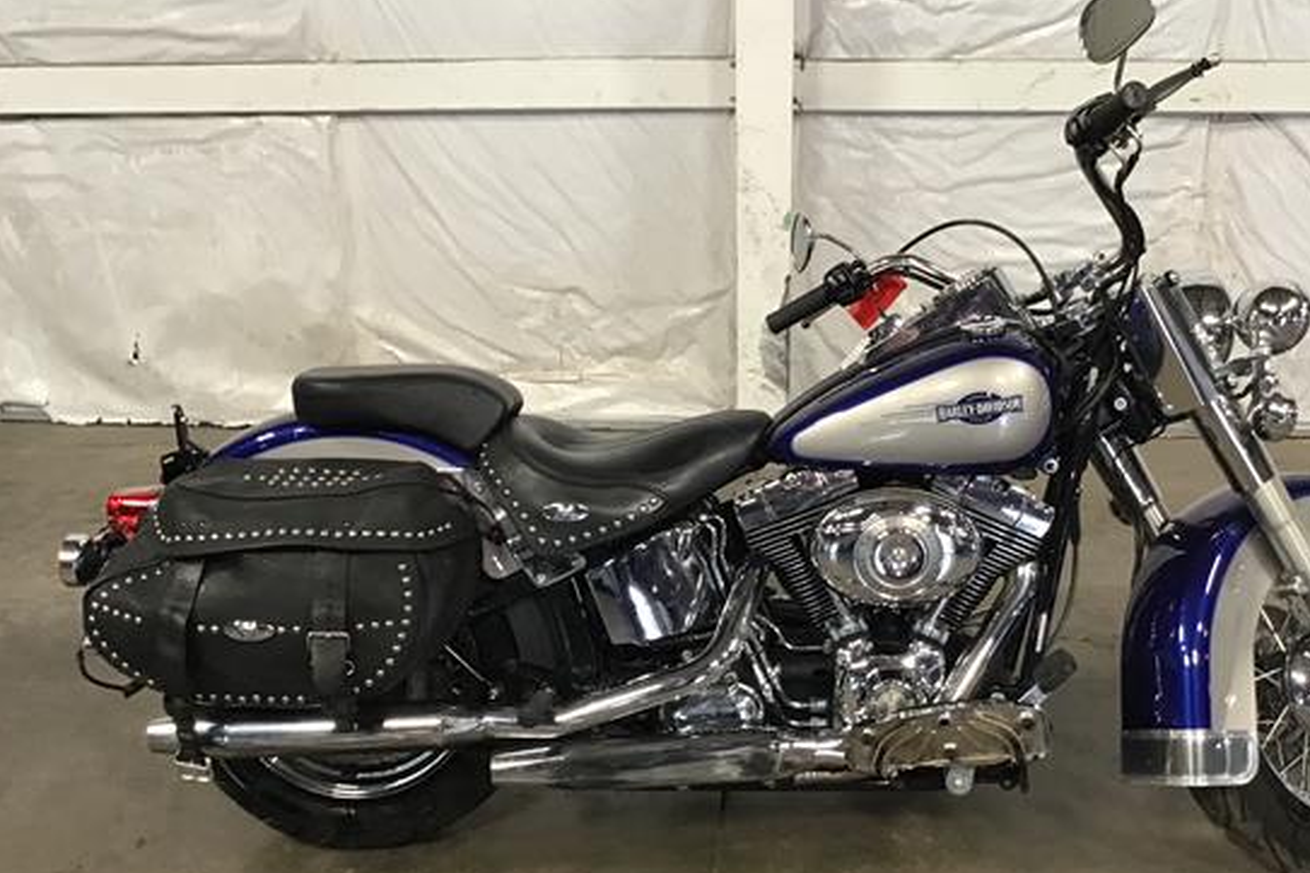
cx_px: 745
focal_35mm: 38
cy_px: 482
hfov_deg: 50.5
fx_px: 1383
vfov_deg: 35.0
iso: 80
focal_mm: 3.3
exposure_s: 1/30
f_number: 2.4
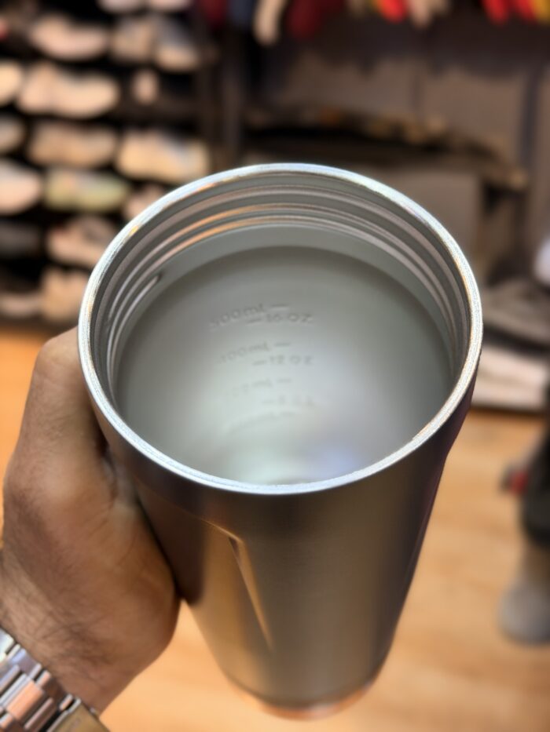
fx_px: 1017
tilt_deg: -30.6
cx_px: 275
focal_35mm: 48
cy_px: 366
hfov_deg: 30.3
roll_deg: +2.2
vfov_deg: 39.7
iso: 100
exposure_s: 1/100
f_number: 1.78
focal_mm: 6.76
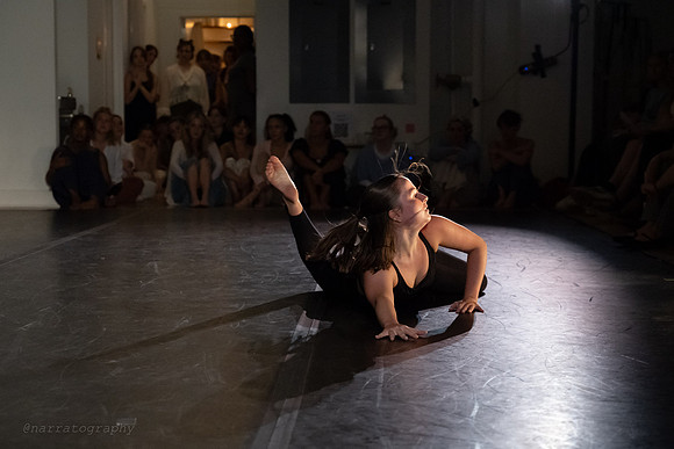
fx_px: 1349
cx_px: 315
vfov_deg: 18.9
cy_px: 248
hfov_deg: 28.1
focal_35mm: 72
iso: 6400
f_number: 4
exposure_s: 1/400
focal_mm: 65
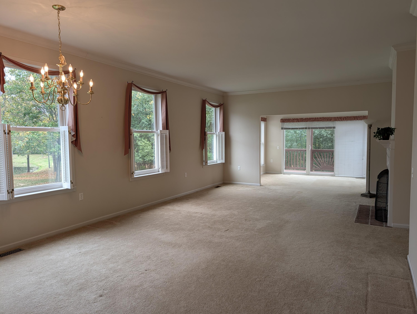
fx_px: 289
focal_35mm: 24
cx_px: 208
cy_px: 157
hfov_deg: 71.5
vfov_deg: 56.9
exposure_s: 1/60
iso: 38
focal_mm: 6.9
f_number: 1.68
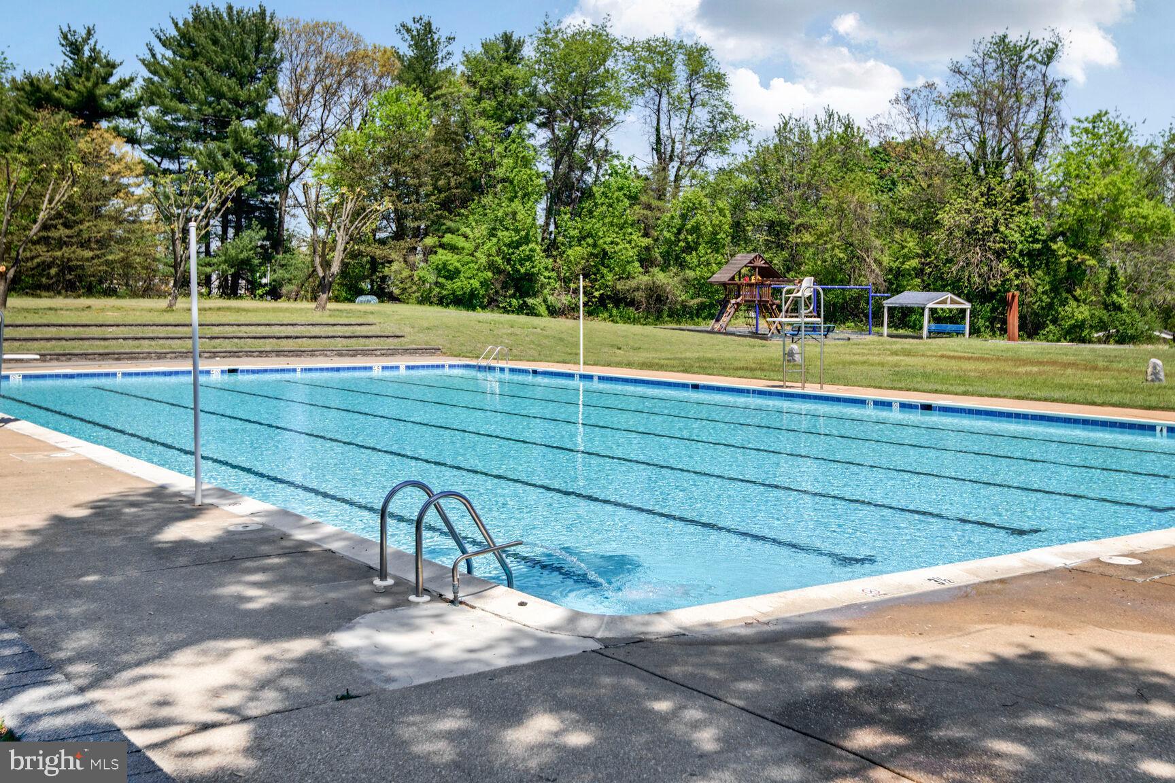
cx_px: 588
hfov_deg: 54.4
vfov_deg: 37.9
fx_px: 1142
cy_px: 392
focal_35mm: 35
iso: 200
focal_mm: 35
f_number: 8
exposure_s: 1/1000
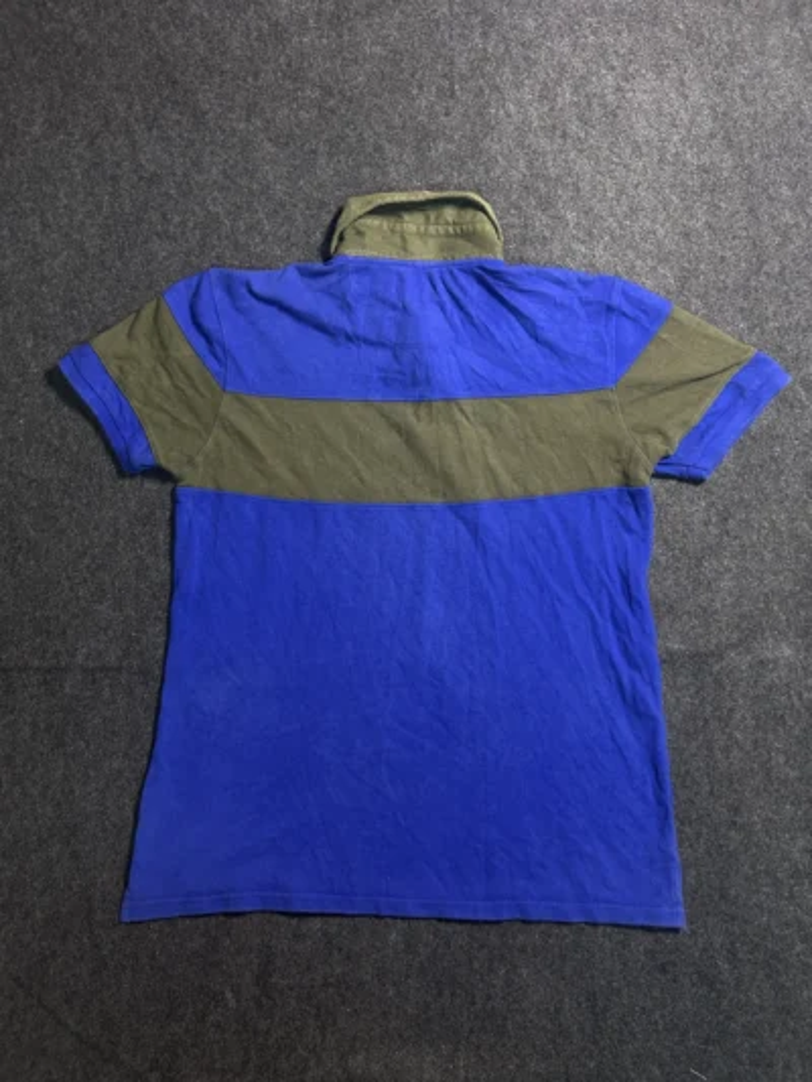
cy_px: 541
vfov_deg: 67.3
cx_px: 406
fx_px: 813
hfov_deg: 53.1
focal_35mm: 26
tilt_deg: -66.1
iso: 200
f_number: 1.5
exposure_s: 1/50
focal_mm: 5.7
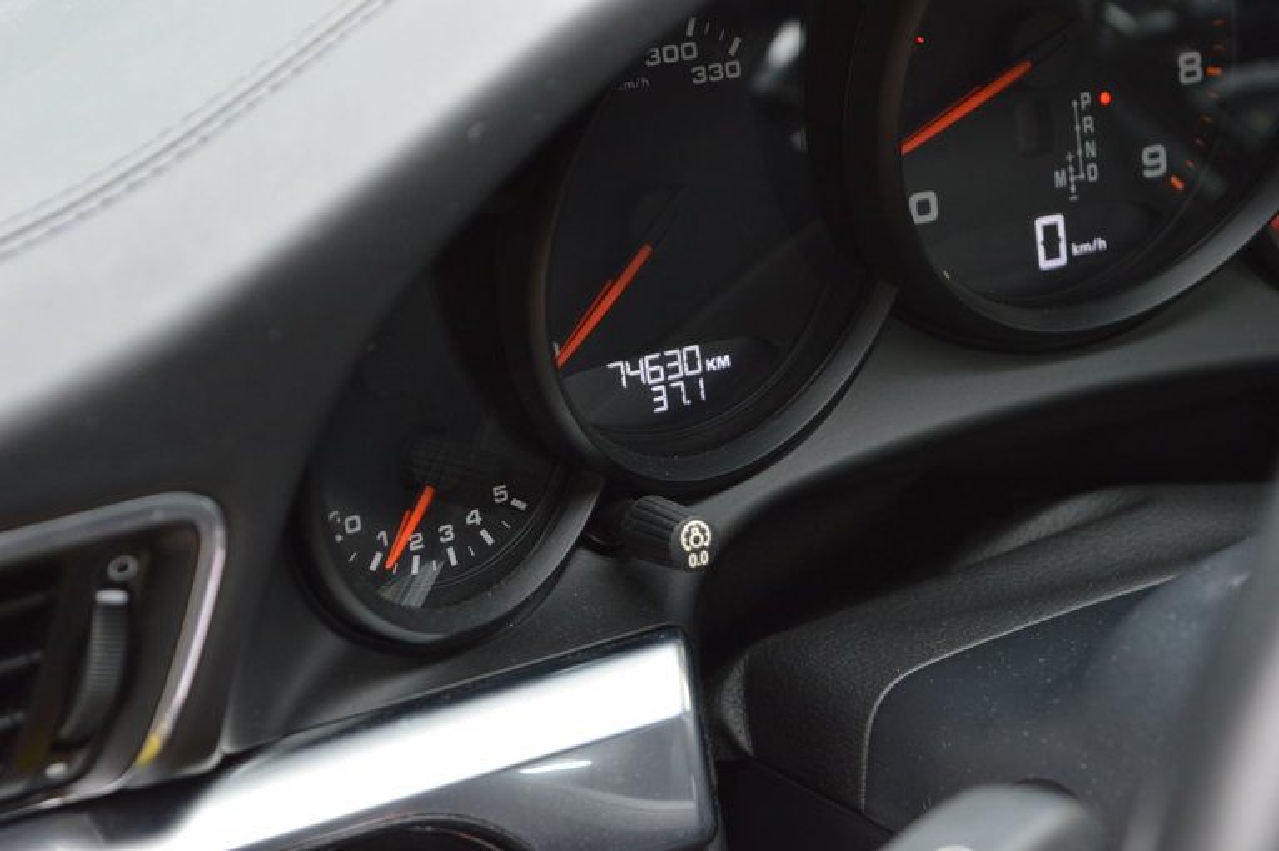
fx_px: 2929
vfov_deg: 16.5
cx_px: 640
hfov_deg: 24.6
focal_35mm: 82
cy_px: 426
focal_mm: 55
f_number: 5.6
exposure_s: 1/100
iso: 400
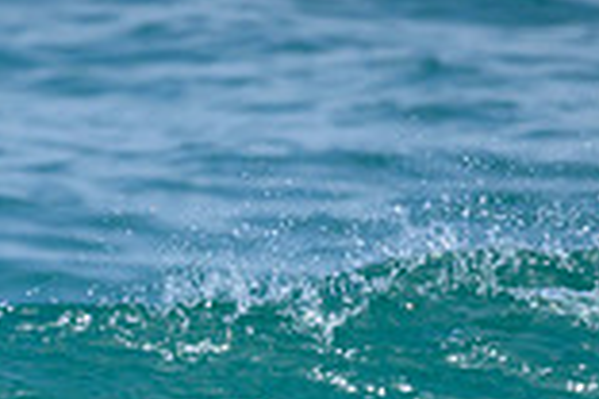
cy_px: 642
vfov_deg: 0.3
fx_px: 67582
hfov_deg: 0.5
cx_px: 37
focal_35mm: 4062
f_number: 6.3
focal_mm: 800
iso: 320
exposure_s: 1/2500
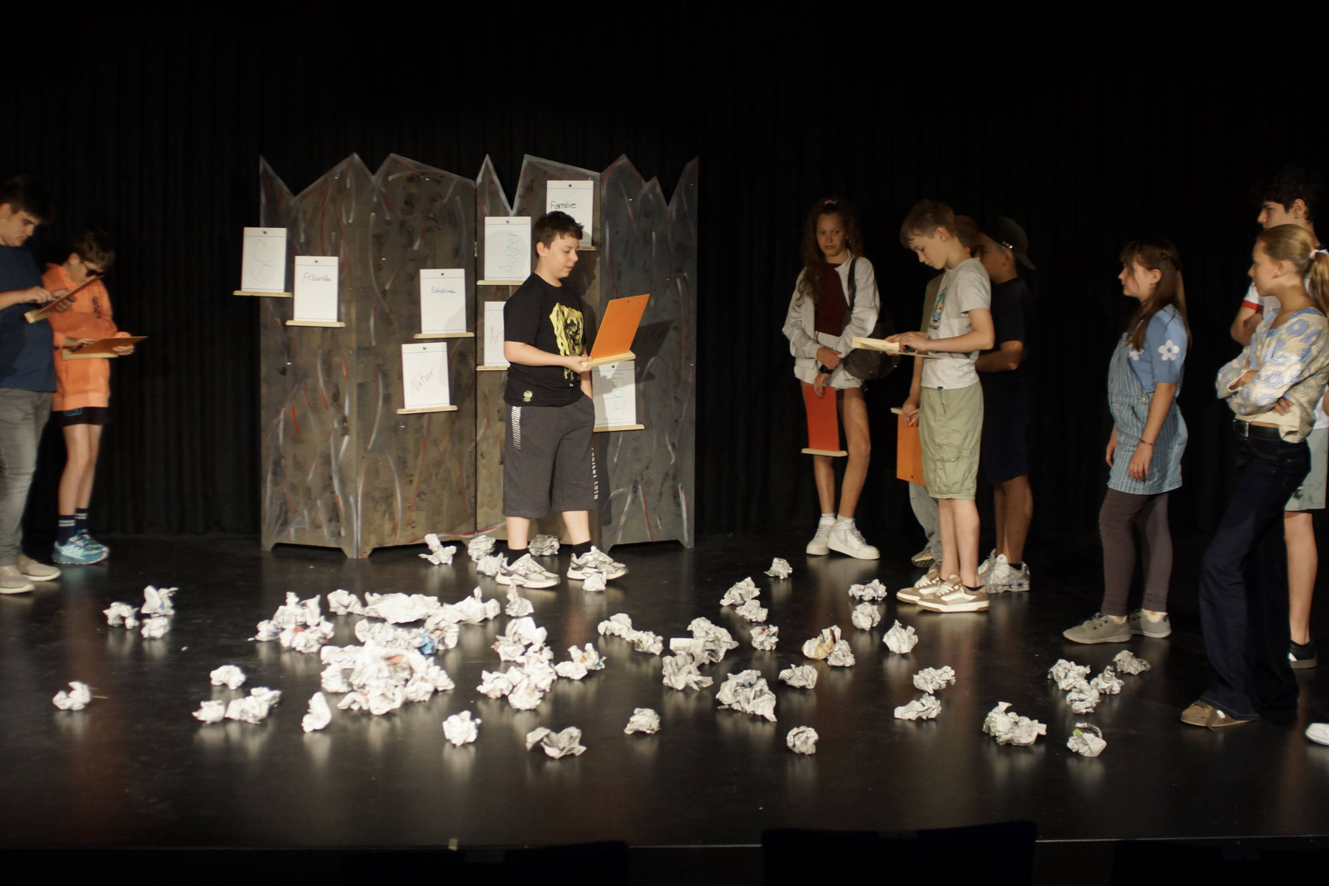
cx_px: 664
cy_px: 443
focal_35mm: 42
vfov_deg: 31.9
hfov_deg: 46.4
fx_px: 1550
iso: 500
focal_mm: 28
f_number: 4
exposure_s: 1/60
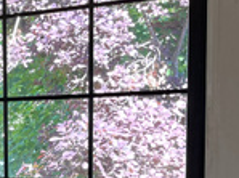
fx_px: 771
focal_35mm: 112
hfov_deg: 14.3
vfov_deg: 12.8
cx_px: -255
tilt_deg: -6.7
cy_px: 215
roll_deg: +3.7
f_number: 1.6
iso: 64
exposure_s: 1/120
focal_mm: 5.1
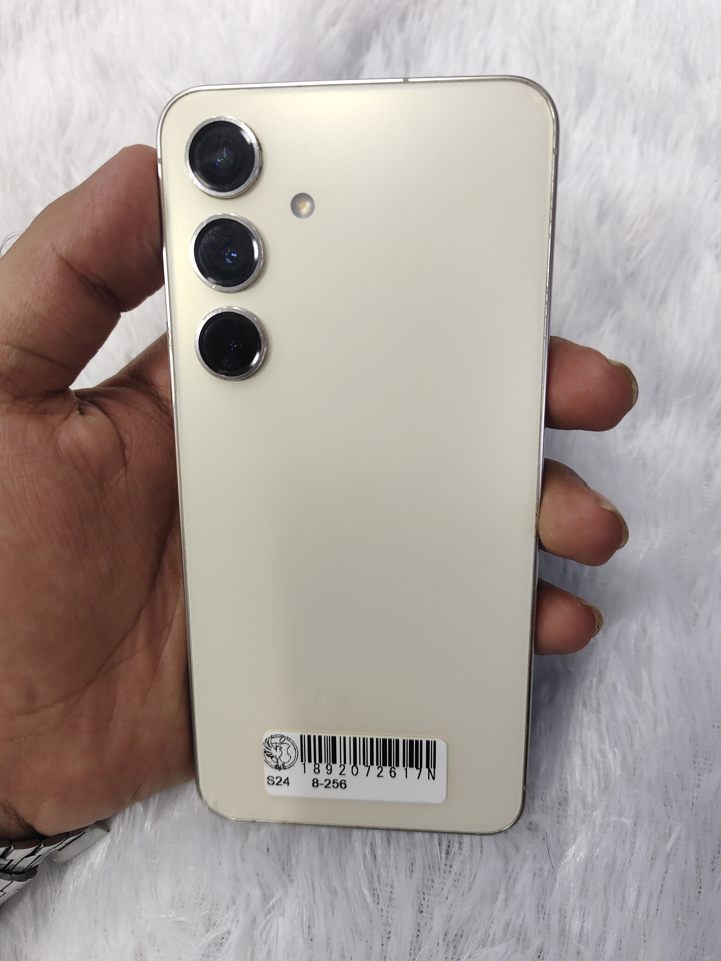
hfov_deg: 58.9
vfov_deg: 73.9
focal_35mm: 23
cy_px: 480
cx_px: 360
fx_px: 639
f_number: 1.88
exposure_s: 1/100
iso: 127
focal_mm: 5.56
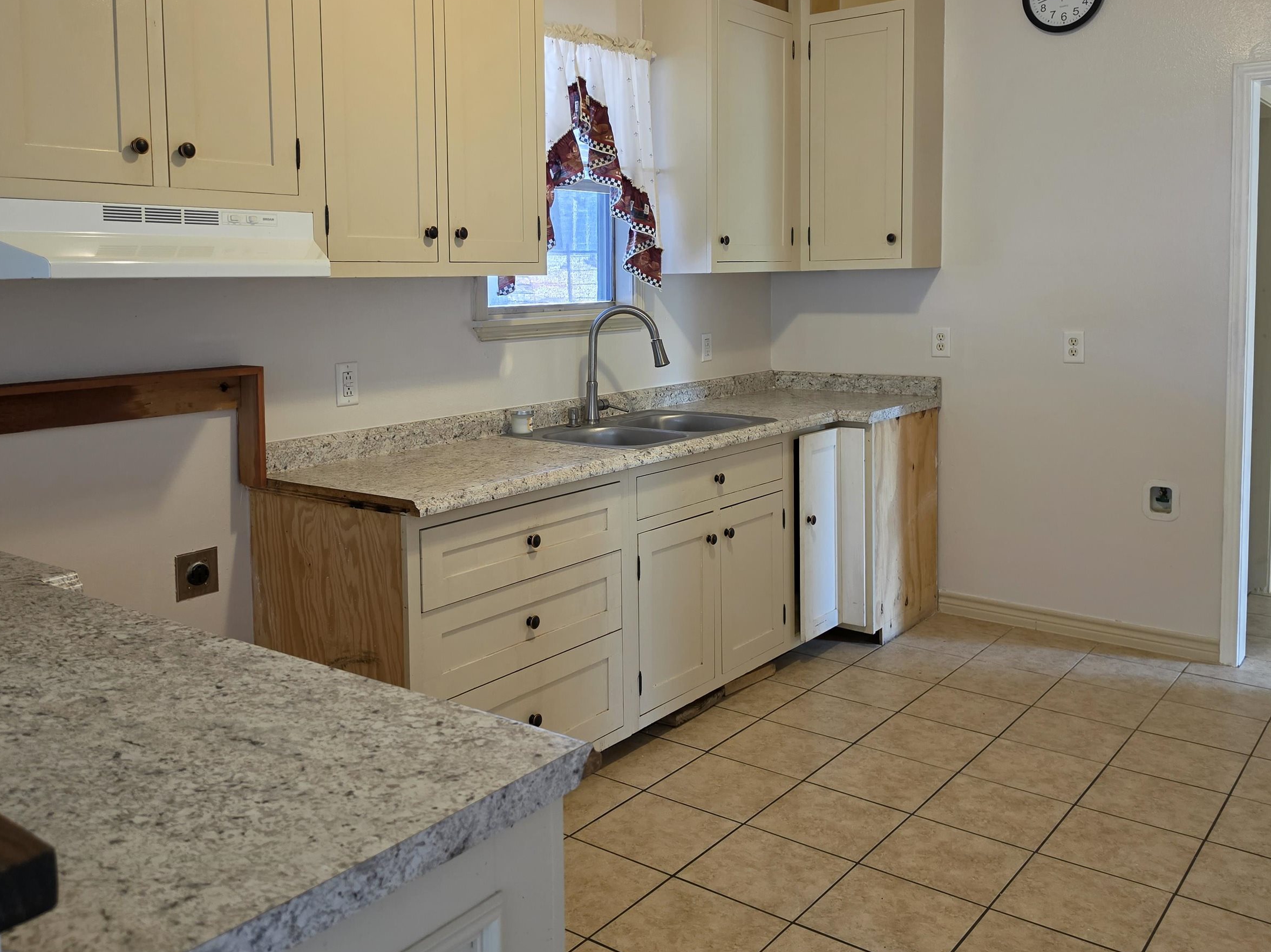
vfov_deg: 46.5
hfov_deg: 59.9
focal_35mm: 30
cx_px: 609
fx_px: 1101
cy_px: 380
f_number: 1.4
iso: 320
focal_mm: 6.5
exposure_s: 1/120
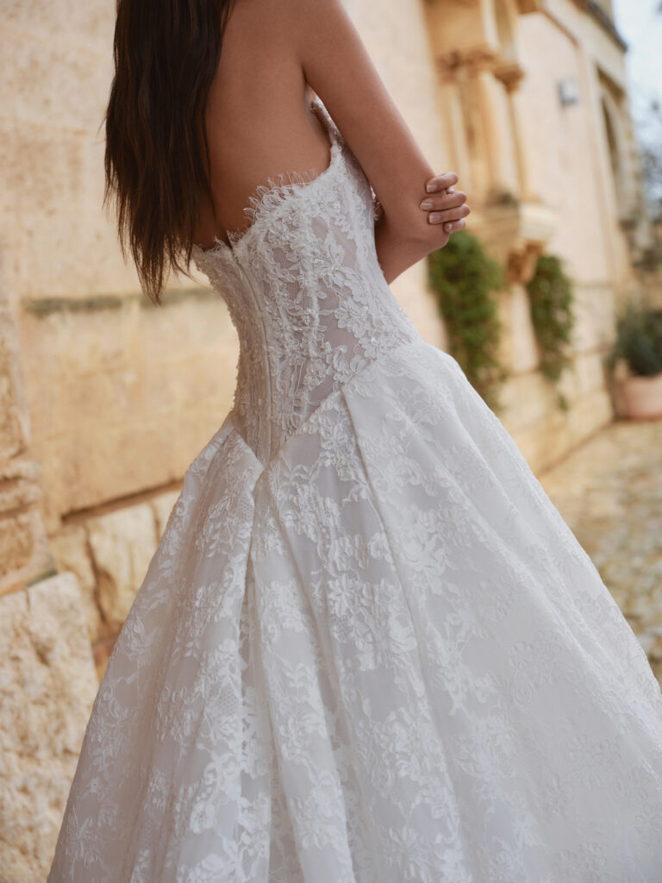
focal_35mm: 51
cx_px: 331
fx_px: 1300
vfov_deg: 37.5
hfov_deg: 28.6
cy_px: 442
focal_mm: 64
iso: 800
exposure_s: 1/125
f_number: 4
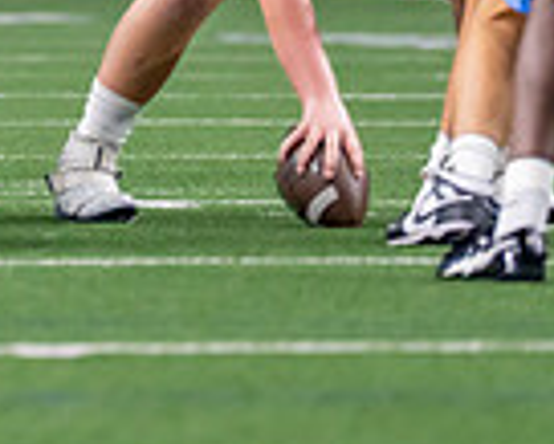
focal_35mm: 975
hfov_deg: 2.0
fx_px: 15998
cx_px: -202
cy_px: -419
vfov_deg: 1.6
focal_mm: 200
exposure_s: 1/1000
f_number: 2.8
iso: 2000
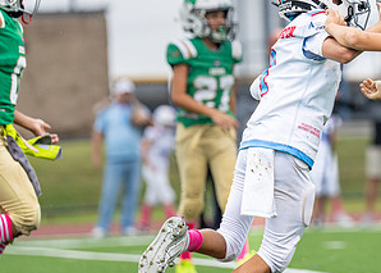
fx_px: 4297
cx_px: 394
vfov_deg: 3.6
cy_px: 65
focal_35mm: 397
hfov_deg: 5.1
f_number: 2.8
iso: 500
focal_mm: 159
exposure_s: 1/1000
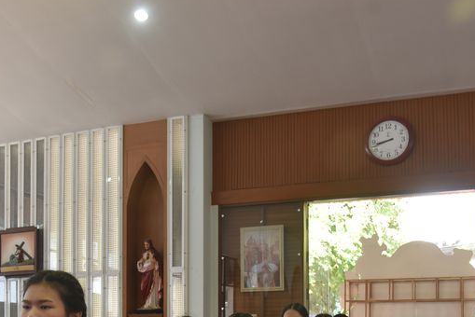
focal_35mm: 53
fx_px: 700
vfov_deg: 24.1
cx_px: 188
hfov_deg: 37.3
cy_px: 338
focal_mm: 24
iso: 500
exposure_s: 1/40
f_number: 4
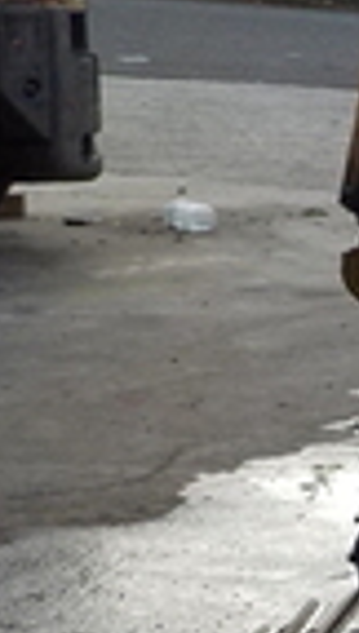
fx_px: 2458
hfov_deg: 6.9
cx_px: 1299
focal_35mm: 146
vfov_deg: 14.7
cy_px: 310
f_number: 3.3
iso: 125
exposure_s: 1/320
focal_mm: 4.1
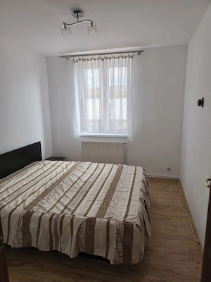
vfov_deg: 73.9
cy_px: 141
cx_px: 106
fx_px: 187
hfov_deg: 58.9
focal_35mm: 23
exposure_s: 1/494
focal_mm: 6.57
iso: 100
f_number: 1.6
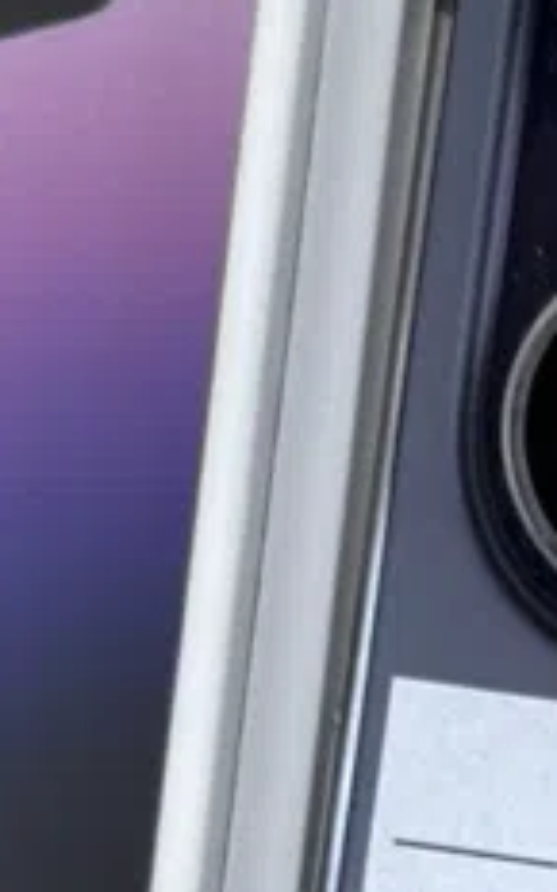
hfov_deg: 4.4
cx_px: 872
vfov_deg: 6.8
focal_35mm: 299
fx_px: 7262
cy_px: 1621
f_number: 1.78
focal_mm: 6.76
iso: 80
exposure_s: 1/583
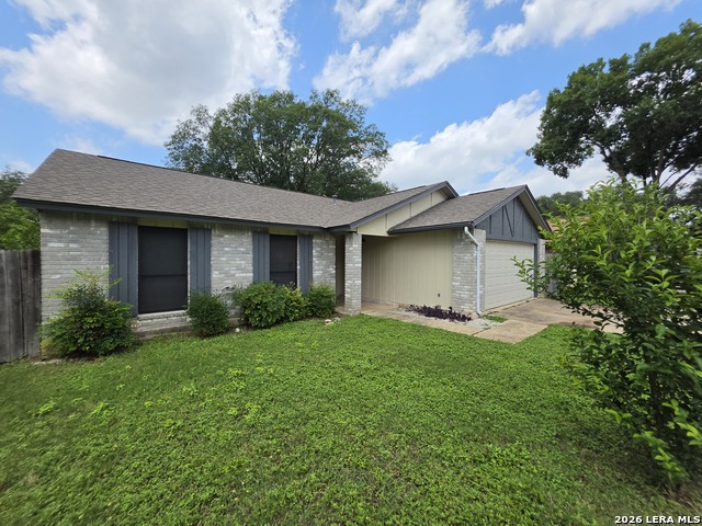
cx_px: 351
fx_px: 264
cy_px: 263
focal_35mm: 13
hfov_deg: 106.2
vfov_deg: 89.9
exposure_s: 1/1941
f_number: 1.9
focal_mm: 2.2
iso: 32
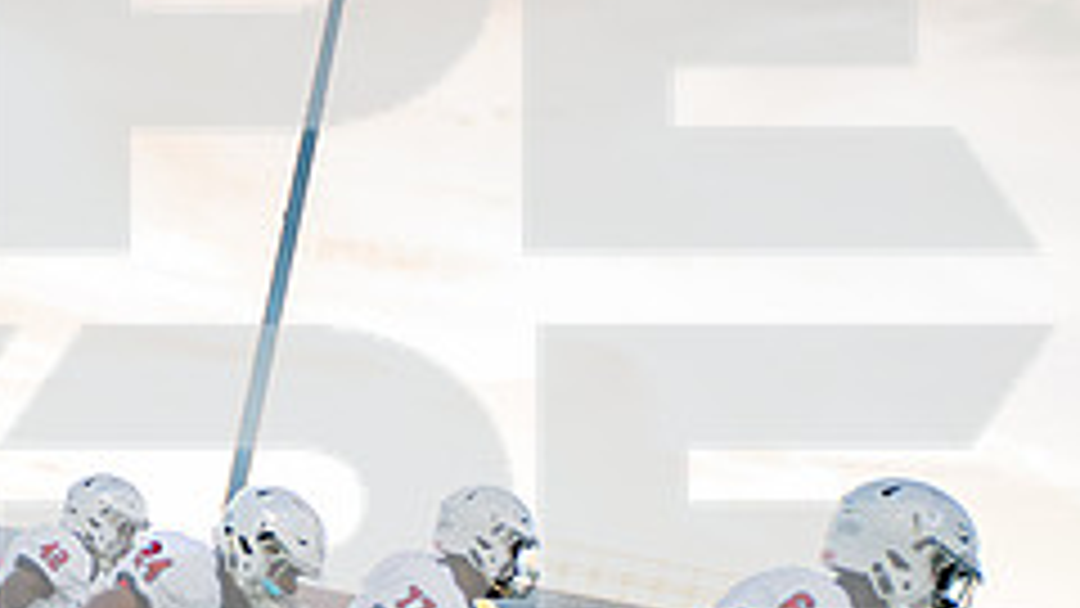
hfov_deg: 23.3
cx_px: -90
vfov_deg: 13.9
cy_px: 565
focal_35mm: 86
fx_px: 2463
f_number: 2.8
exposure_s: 1/1500
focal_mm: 34
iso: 400
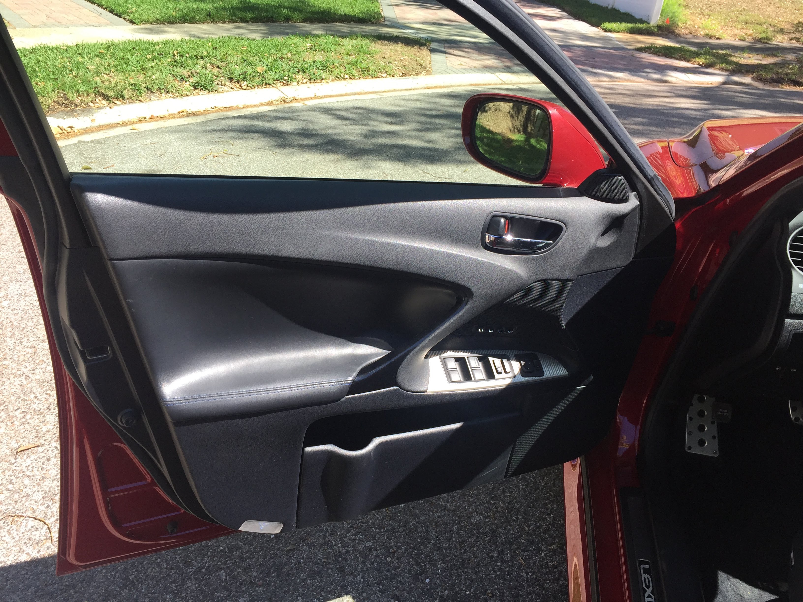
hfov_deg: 61.7
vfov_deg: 48.2
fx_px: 673
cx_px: 402
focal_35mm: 29
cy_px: 301
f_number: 2.2
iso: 32
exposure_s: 1/465
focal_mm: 4.15
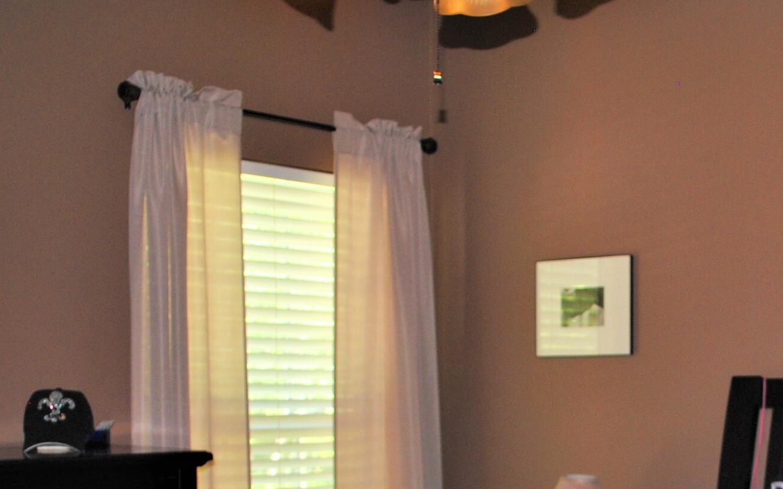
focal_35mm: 63
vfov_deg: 20.0
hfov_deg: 31.3
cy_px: 496
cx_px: 668
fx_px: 1344
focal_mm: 18
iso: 200
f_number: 3.5
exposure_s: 1/60
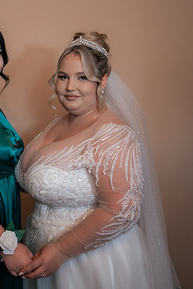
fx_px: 418
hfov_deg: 24.6
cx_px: -8
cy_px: 128
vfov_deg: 38.1
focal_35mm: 52
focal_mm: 30
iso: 1600
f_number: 2.8
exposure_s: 1/320
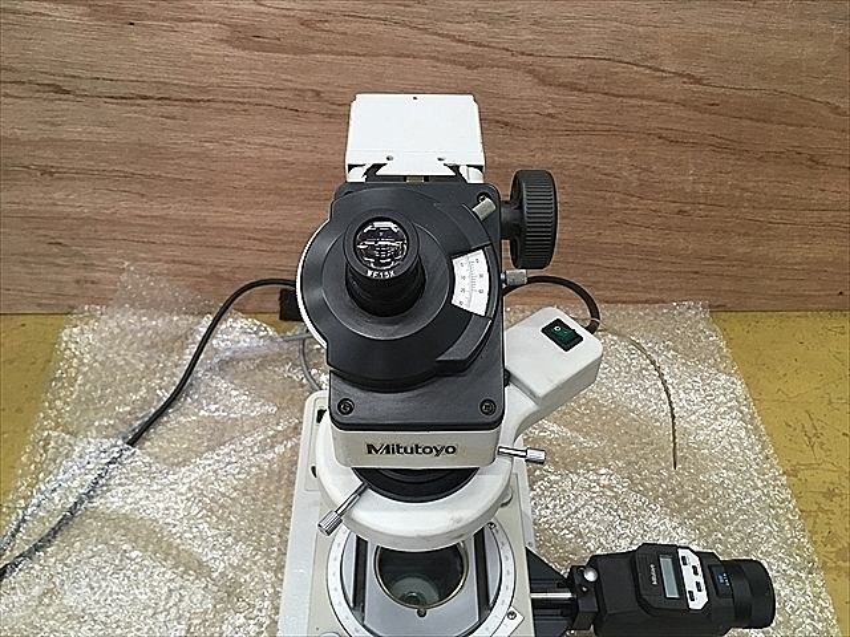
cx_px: 425
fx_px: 712
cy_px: 318
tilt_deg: -48.0
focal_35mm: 29
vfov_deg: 48.2
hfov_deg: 61.7
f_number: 2.2
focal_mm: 4.15
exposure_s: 1/30
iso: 80
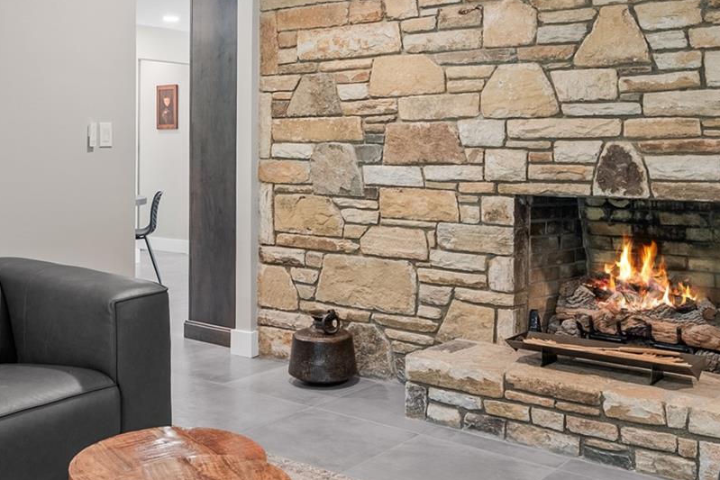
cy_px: 135
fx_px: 820
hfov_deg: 47.4
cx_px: 340
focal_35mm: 41
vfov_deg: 32.2
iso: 400
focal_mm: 16
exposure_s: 1/1.25
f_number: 8
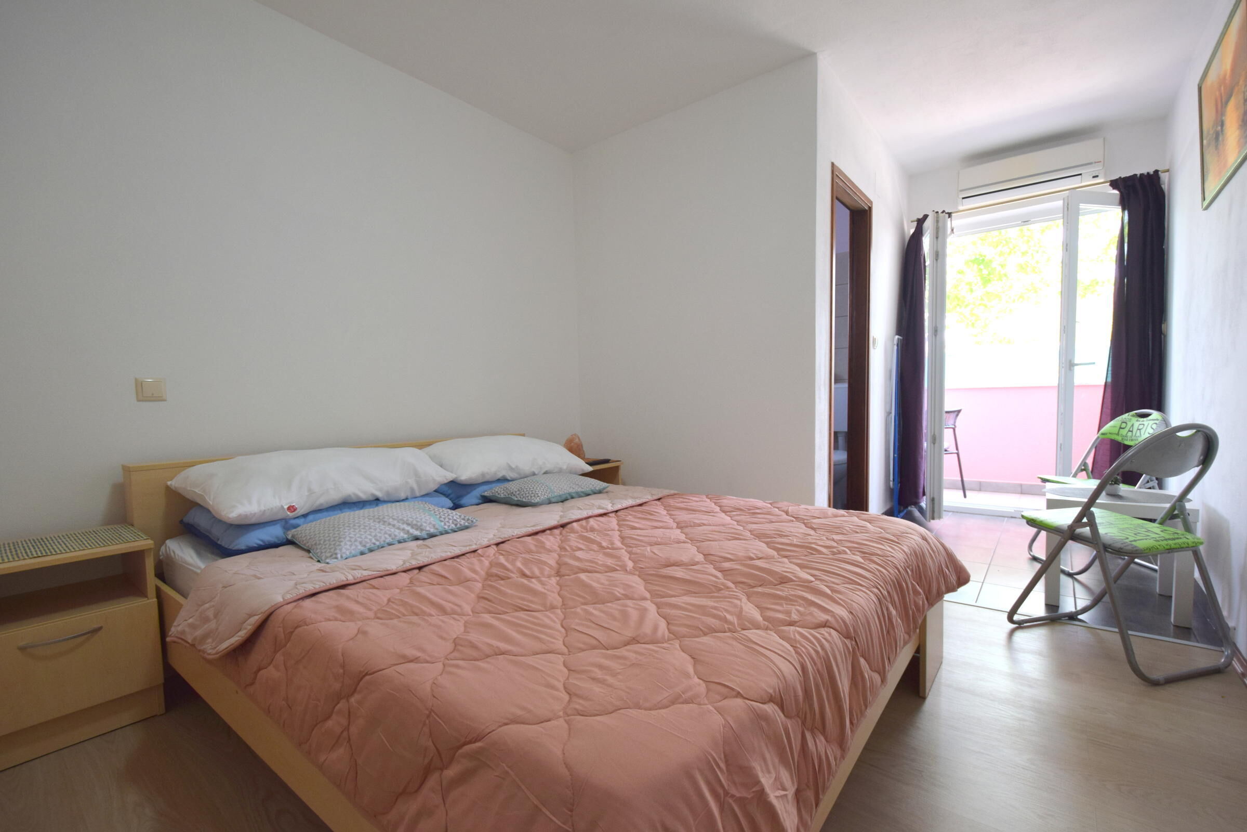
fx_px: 520
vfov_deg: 77.3
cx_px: 624
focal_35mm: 15
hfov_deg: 100.4
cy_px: 416
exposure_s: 1/100
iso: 400
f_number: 5
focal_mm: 10
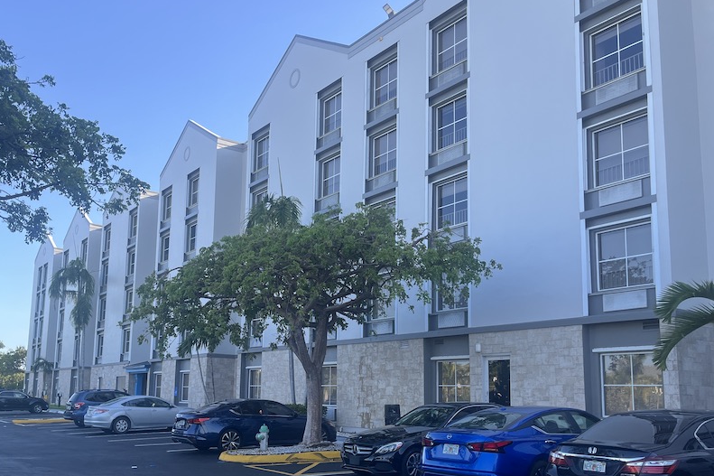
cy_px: 294
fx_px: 694
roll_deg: -1.1
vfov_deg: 37.6
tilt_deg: +7.9
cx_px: 296
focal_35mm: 35
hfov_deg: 54.2
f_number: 1.6
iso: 50
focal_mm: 5.1
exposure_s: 1/951
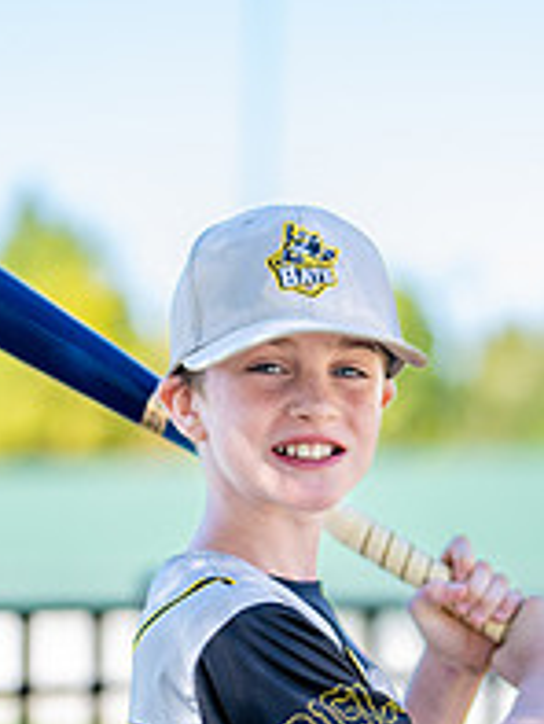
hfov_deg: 8.6
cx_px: 322
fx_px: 3600
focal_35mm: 172
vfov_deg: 11.4
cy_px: 627
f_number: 1.2
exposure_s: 1/1600
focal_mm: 50
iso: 100
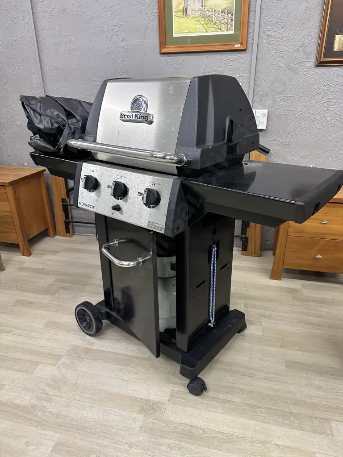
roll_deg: +0.2
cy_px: 228
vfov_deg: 71.6
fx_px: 317
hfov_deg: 56.8
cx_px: 172
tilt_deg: -23.6
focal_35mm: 24
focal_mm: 6.86
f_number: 1.78
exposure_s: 1/100
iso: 200
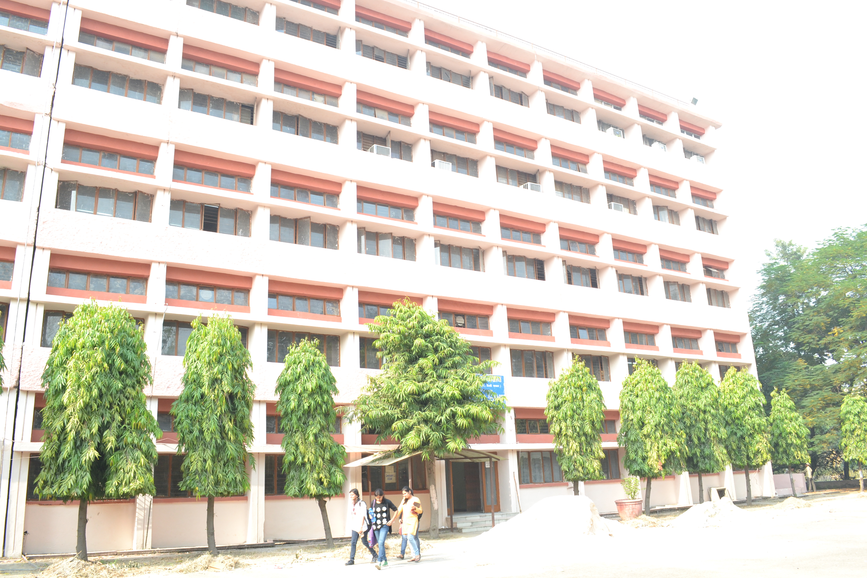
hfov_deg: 67.4
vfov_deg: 47.9
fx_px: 650
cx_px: 434
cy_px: 289
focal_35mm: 27
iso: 400
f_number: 8
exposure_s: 1/100
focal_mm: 18
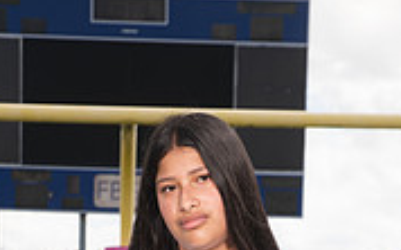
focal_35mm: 142
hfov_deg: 14.7
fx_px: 1551
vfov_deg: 8.7
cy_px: 502
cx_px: 178
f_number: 7.1
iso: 125
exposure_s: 1/320
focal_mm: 55
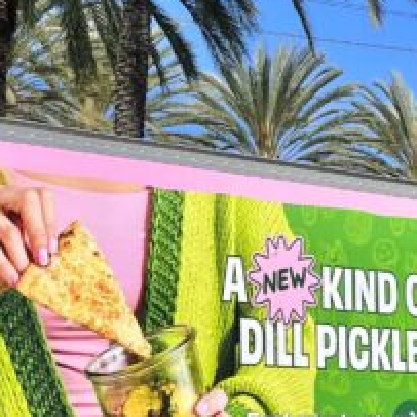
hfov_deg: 15.0
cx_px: 261
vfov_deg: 15.0
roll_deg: +1.1
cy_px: 168
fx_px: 1581
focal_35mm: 116
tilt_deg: +12.5
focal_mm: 5.1
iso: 50
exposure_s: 1/4310
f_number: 1.6
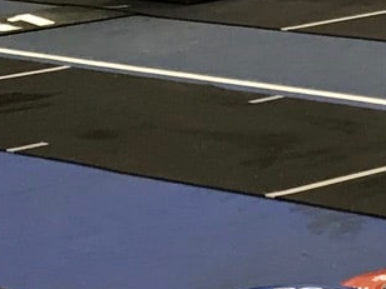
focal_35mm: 183
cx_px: 830
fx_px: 2041
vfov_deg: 7.3
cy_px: 821
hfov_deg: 9.9
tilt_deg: -28.4
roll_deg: +2.7
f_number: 1.8
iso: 25
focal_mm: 3.99
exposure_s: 1/33
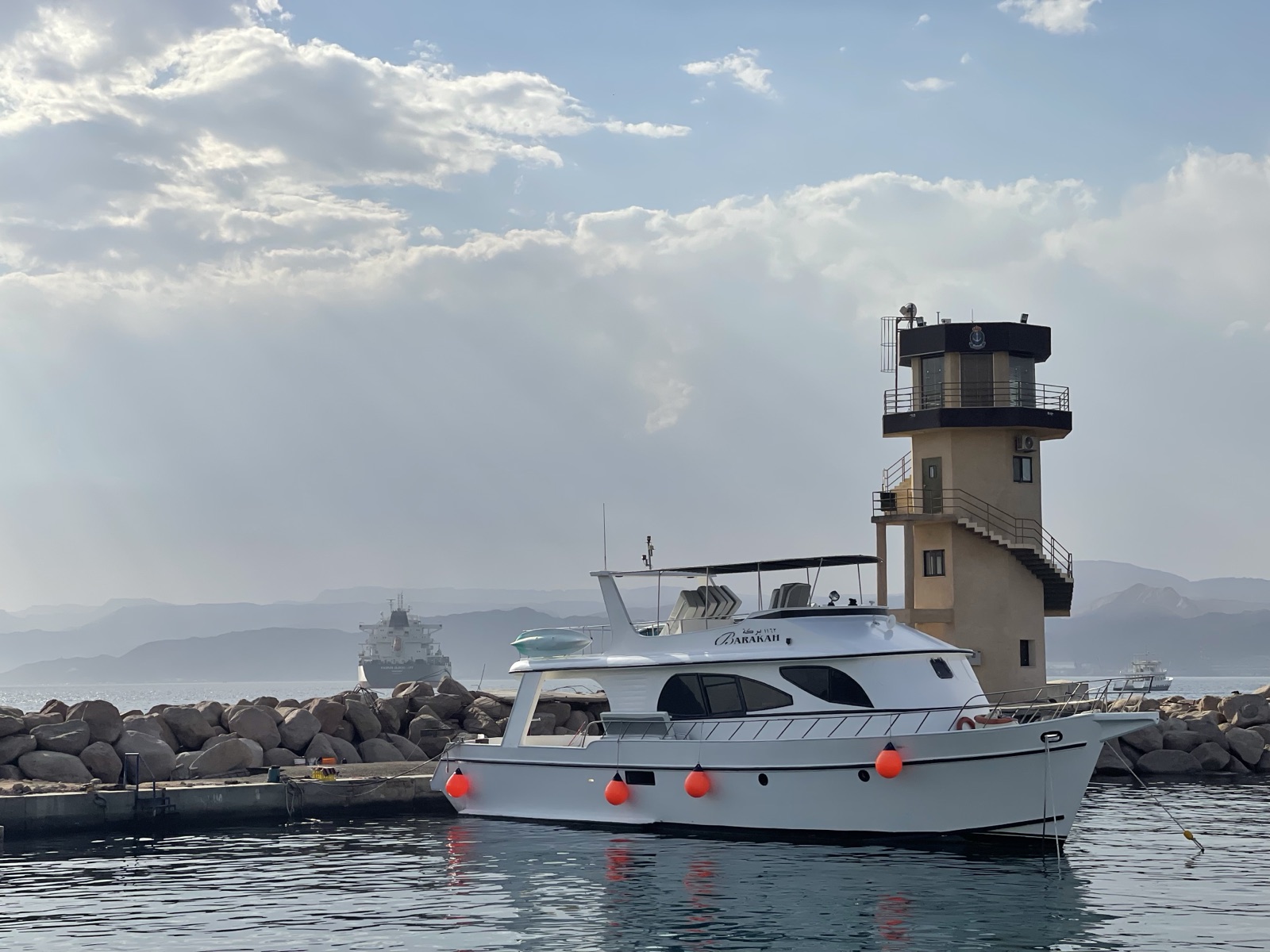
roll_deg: +0.8
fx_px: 2348
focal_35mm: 64
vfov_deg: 22.9
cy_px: 476
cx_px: 635
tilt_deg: +4.9
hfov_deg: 30.3
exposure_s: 1/4219
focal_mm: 7.5
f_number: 2.2
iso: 20
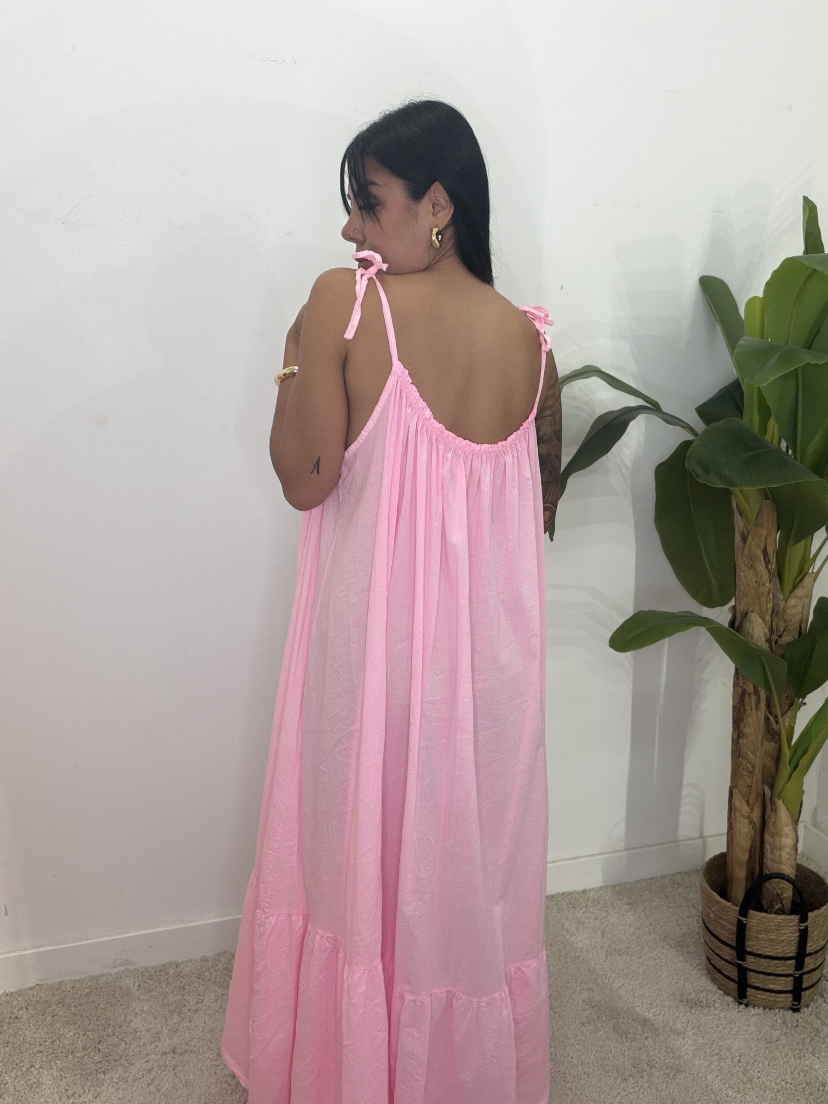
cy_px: 552
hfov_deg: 46.8
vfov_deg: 60.0
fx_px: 957
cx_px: 414
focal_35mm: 30
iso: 64
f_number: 1.9
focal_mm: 2.71
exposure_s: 1/107
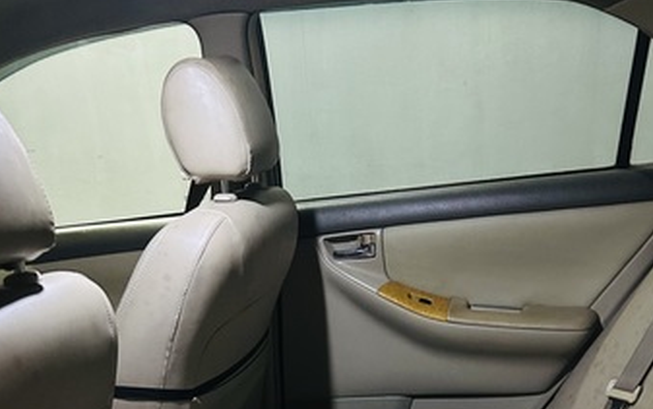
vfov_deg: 23.5
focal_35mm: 49
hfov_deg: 41.0
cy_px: 519
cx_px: 326
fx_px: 872
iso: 640
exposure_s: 1/31
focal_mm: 5.7
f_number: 1.5
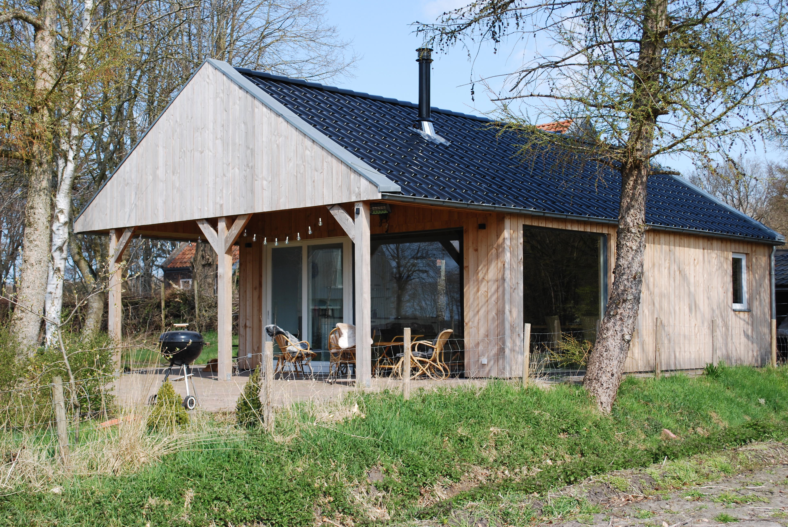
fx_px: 1151
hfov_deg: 37.8
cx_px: 394
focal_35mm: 52
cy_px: 264
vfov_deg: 25.8
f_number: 7.1
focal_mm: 35
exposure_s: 1/200
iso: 100
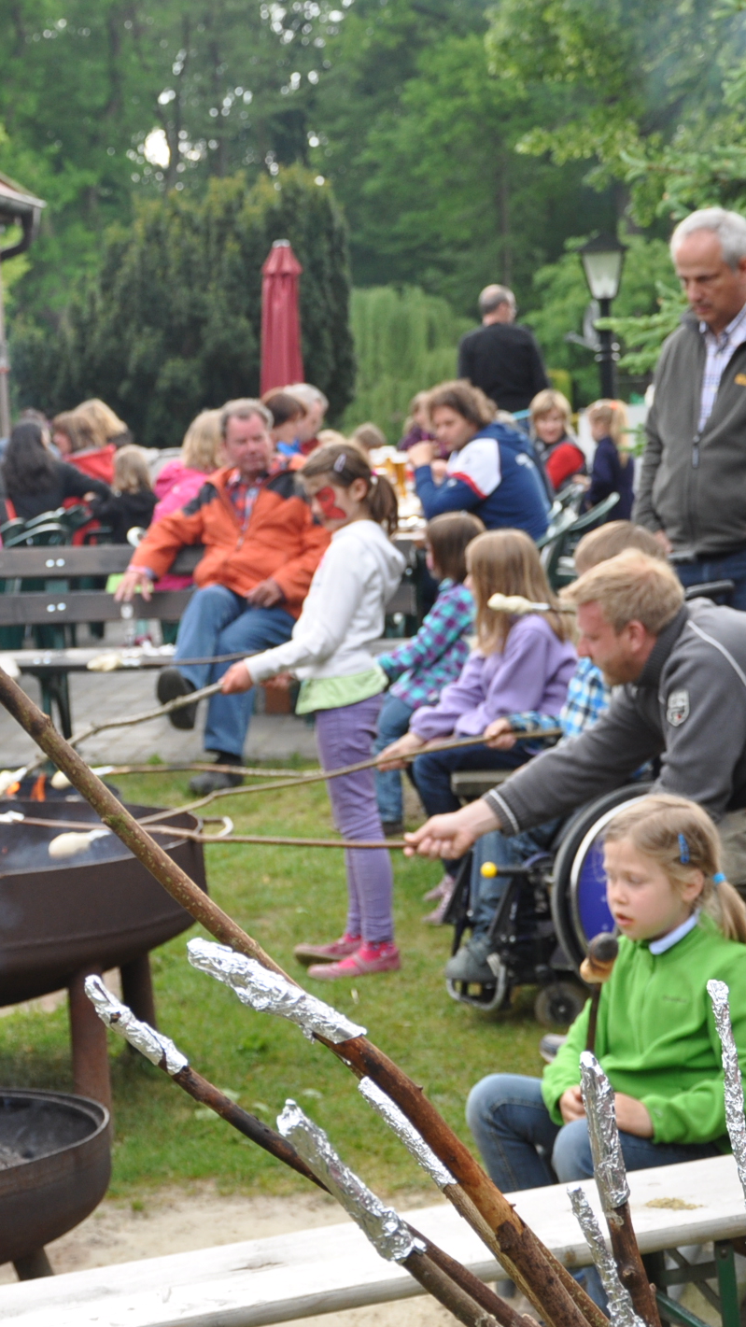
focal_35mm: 90
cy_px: 664
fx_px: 3166
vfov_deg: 23.7
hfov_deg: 13.4
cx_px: 245
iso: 400
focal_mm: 38
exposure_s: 1/100
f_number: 5
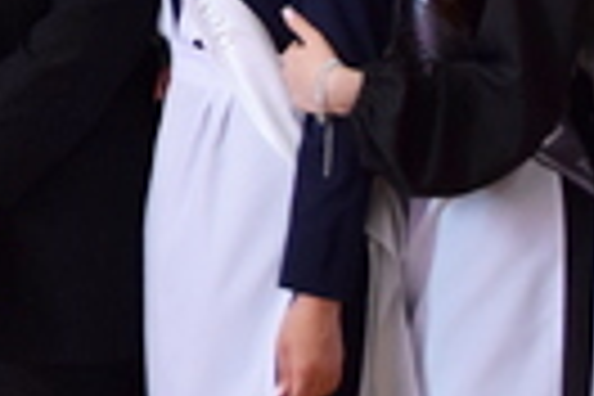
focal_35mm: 164
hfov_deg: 11.9
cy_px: -169
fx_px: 2706
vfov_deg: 8.2
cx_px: -333
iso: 800
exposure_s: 1/60
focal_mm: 18
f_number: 3.5
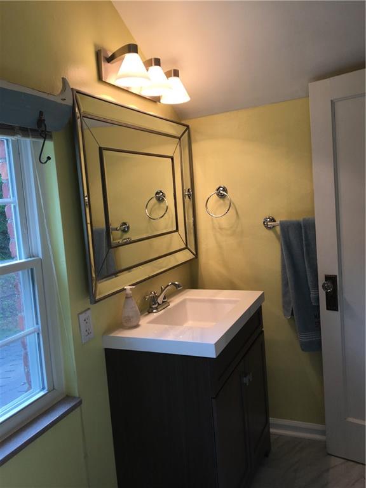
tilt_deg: -6.7
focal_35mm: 29
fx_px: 409
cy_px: 244
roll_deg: +4.7
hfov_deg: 48.2
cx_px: 183
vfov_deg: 61.7
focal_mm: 4.15
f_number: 2.2
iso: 25
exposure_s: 1/66
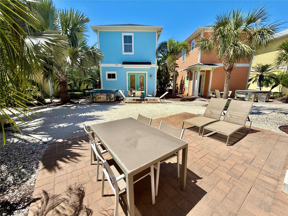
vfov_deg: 85.7
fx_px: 116
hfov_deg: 102.1
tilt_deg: -11.9
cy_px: 108
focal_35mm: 14
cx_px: 144
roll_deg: -0.3
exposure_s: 1/3891
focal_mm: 2.22
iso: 50
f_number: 2.2
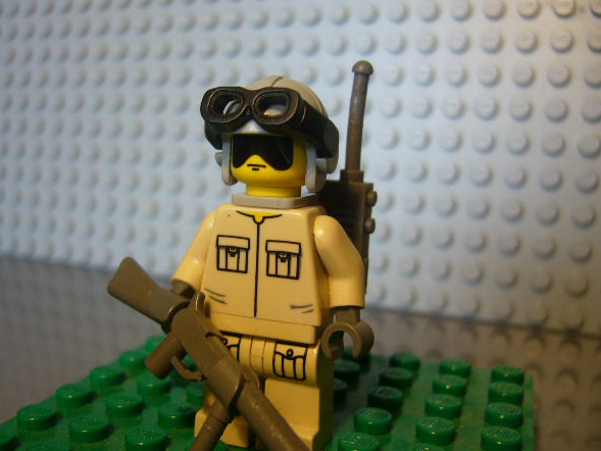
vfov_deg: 37.7
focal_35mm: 38
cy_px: 228
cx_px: 276
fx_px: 660
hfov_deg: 48.9
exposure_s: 1/25
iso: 80
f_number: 2.8
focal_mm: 5.8
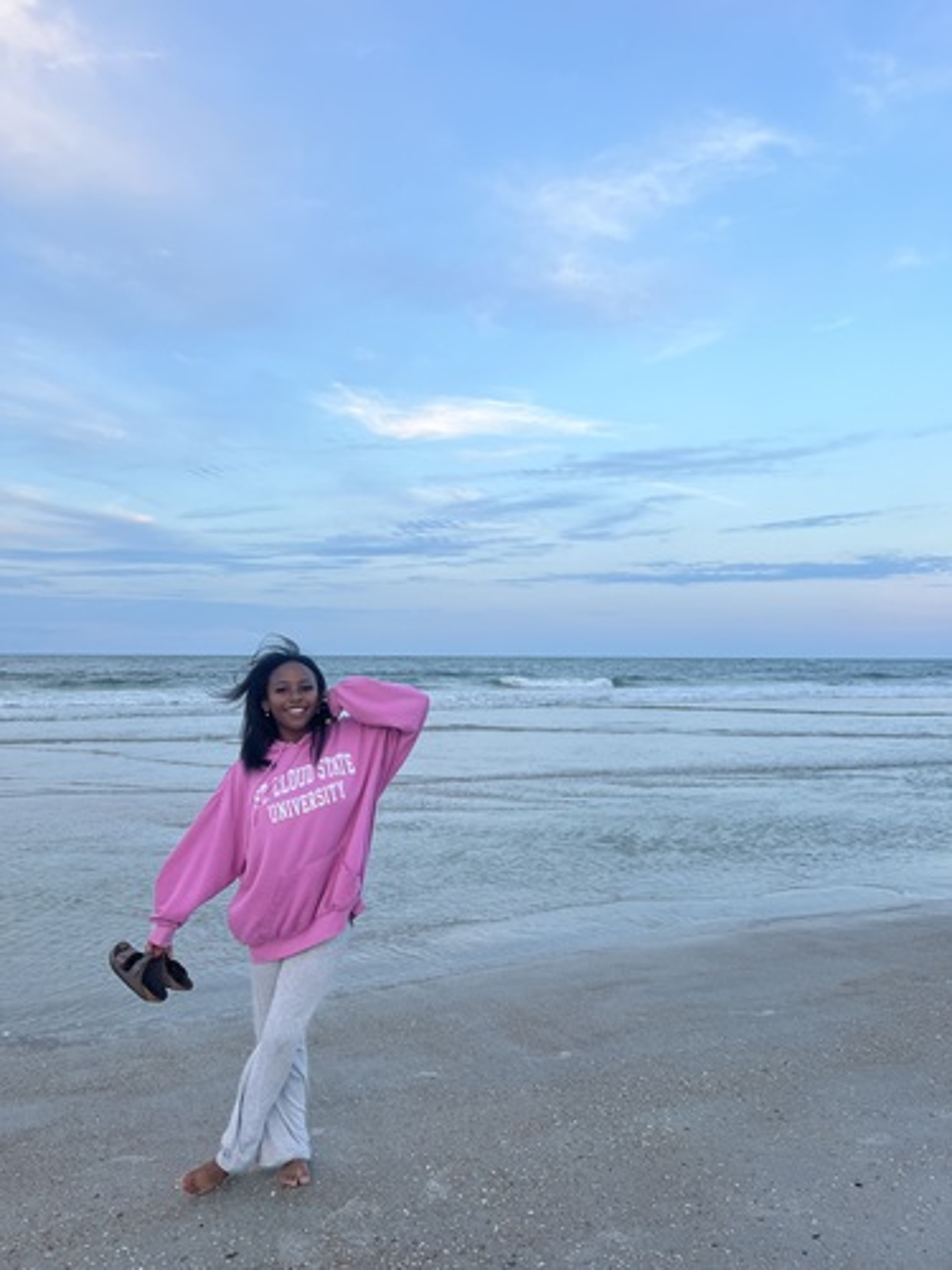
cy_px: 635
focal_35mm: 26
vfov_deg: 67.3
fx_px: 953
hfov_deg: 53.1
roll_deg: -0.1
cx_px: 476
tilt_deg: +0.9
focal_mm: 5.7
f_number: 1.5
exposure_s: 1/287
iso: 40
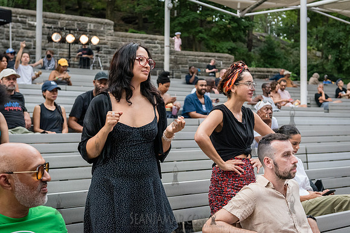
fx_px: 543
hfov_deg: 35.7
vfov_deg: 24.2
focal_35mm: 56
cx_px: 163
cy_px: 97
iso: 4000
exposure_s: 1/1000
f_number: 3.5
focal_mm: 48
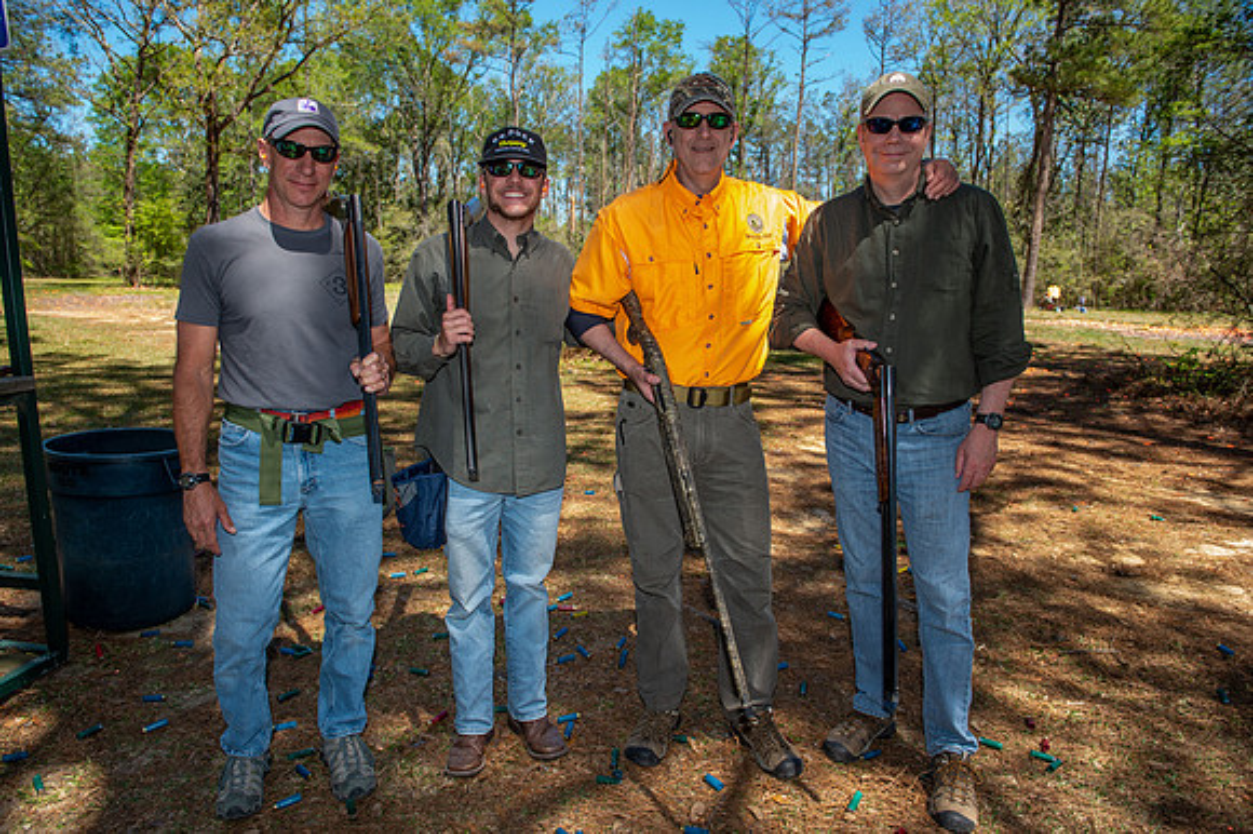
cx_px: 626
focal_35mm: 24
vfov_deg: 53.1
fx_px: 835
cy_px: 417
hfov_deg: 73.8
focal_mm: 24
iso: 50
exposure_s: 1/160
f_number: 4.5
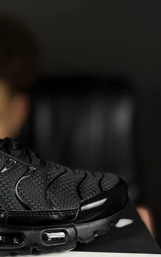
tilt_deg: -6.4
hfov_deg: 12.0
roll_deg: +2.2
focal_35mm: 107
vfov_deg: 19.5
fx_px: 751
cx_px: -28
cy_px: 117
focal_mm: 6.76
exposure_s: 1/50
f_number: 1.78
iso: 160
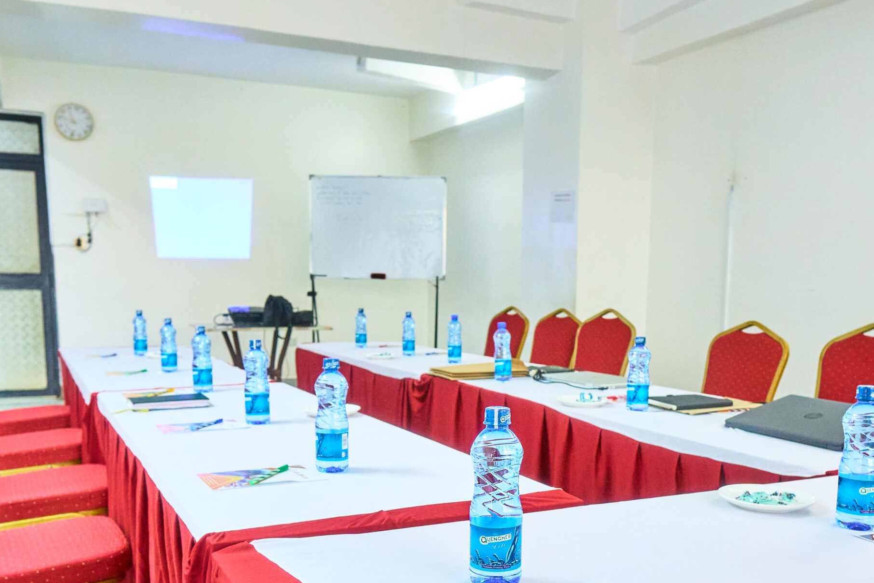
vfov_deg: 38.2
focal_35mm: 34
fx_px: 825
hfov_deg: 55.8
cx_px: 463
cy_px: 411
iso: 2500
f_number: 4
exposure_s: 1/200
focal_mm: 16
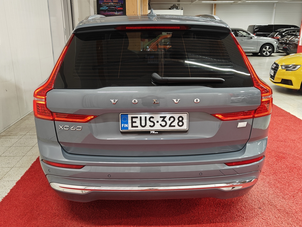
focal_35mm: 32
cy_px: 114
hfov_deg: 56.8
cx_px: 151
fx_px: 279
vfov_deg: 44.2
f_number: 1.8
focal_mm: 5.59
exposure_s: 1/50
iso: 100
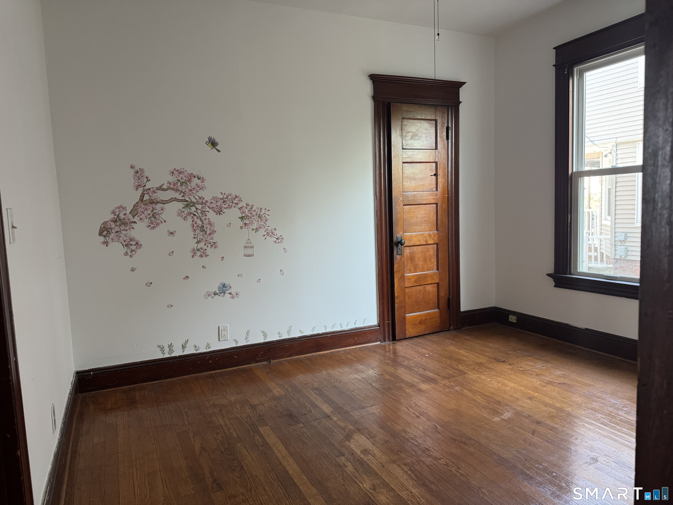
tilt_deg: -5.9
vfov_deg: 56.8
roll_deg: +1.4
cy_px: 252
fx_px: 467
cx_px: 336
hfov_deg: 71.6
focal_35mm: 24
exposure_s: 1/60
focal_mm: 6.76
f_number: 1.78
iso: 320
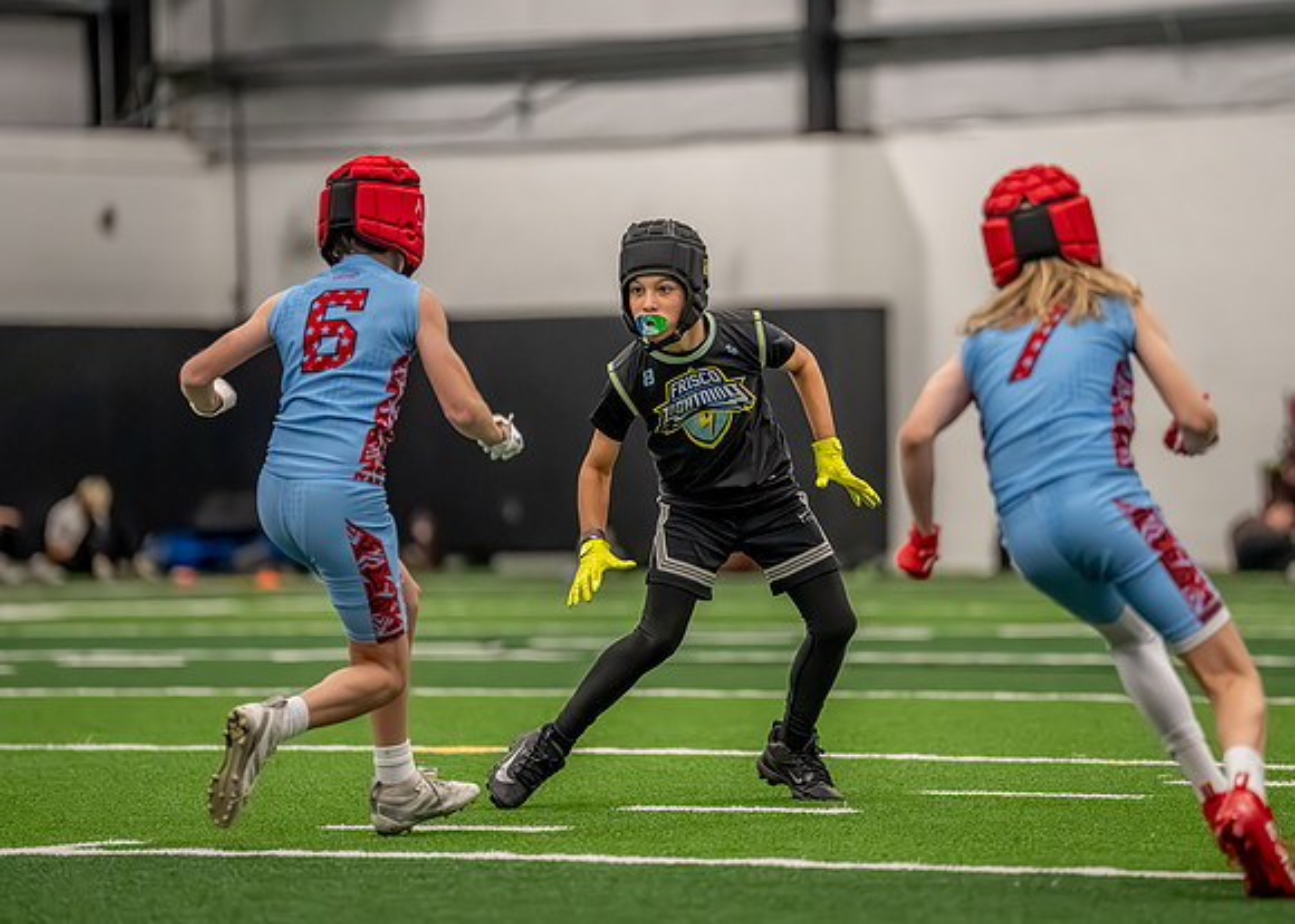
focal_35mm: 251
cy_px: 431
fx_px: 9214
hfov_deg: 8.0
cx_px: 673
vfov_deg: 5.7
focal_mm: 200
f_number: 2.8
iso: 6400
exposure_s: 1/1000
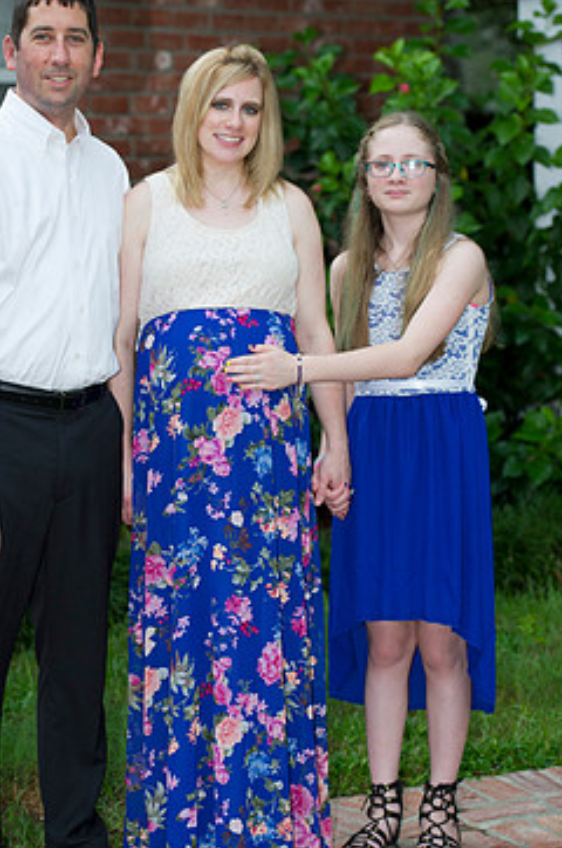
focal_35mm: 102
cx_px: 219
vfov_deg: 20.0
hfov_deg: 13.4
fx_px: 2398
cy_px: 443
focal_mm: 82
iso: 640
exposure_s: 1/320
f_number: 3.5
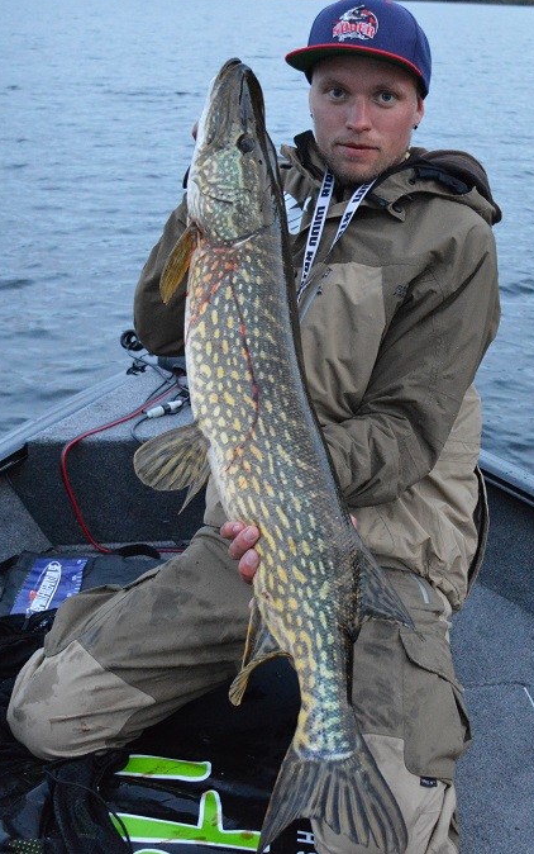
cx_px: 377
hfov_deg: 25.2
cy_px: 426
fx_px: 1186
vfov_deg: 39.6
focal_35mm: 51
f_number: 3.8
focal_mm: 22
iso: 3200
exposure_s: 1/60
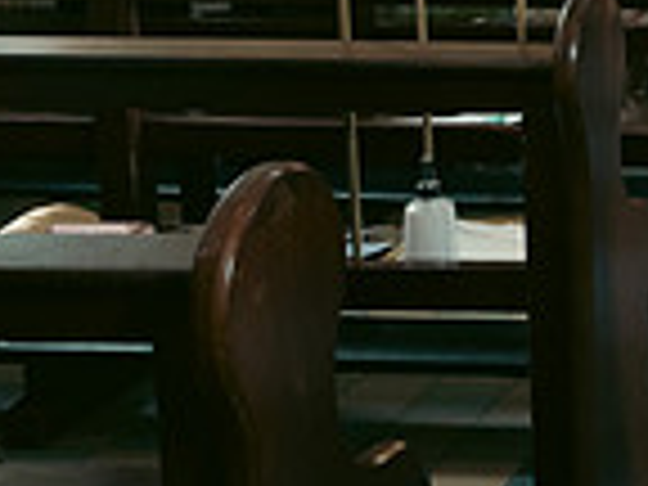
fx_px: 1741
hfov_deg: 17.5
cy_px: -173
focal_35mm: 93
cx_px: 1134
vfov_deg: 15.1
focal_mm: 24
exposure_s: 1/200
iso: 2500
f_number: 3.5
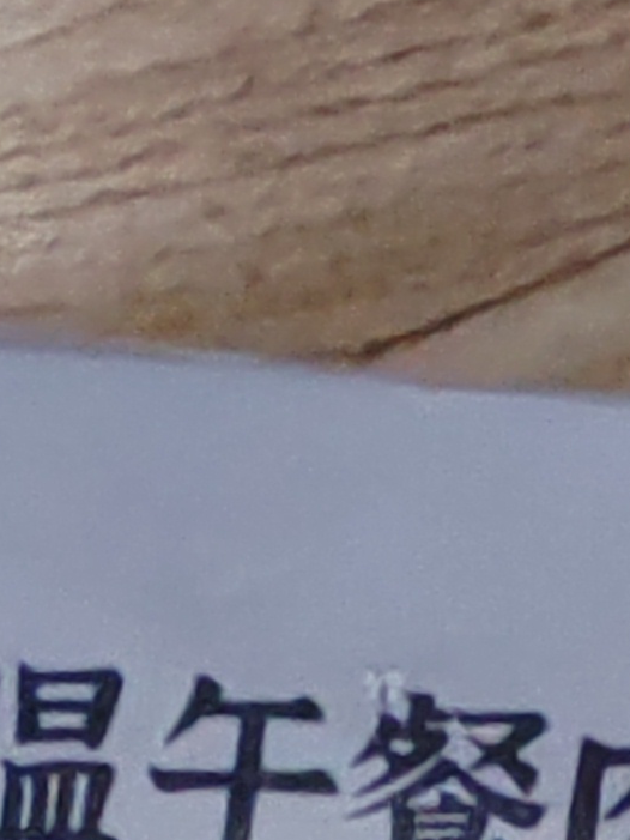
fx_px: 3736
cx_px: 452
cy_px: 1566
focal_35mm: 154
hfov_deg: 9.6
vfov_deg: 11.7
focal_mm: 1.96
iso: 2500
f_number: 2.2
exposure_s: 1/20
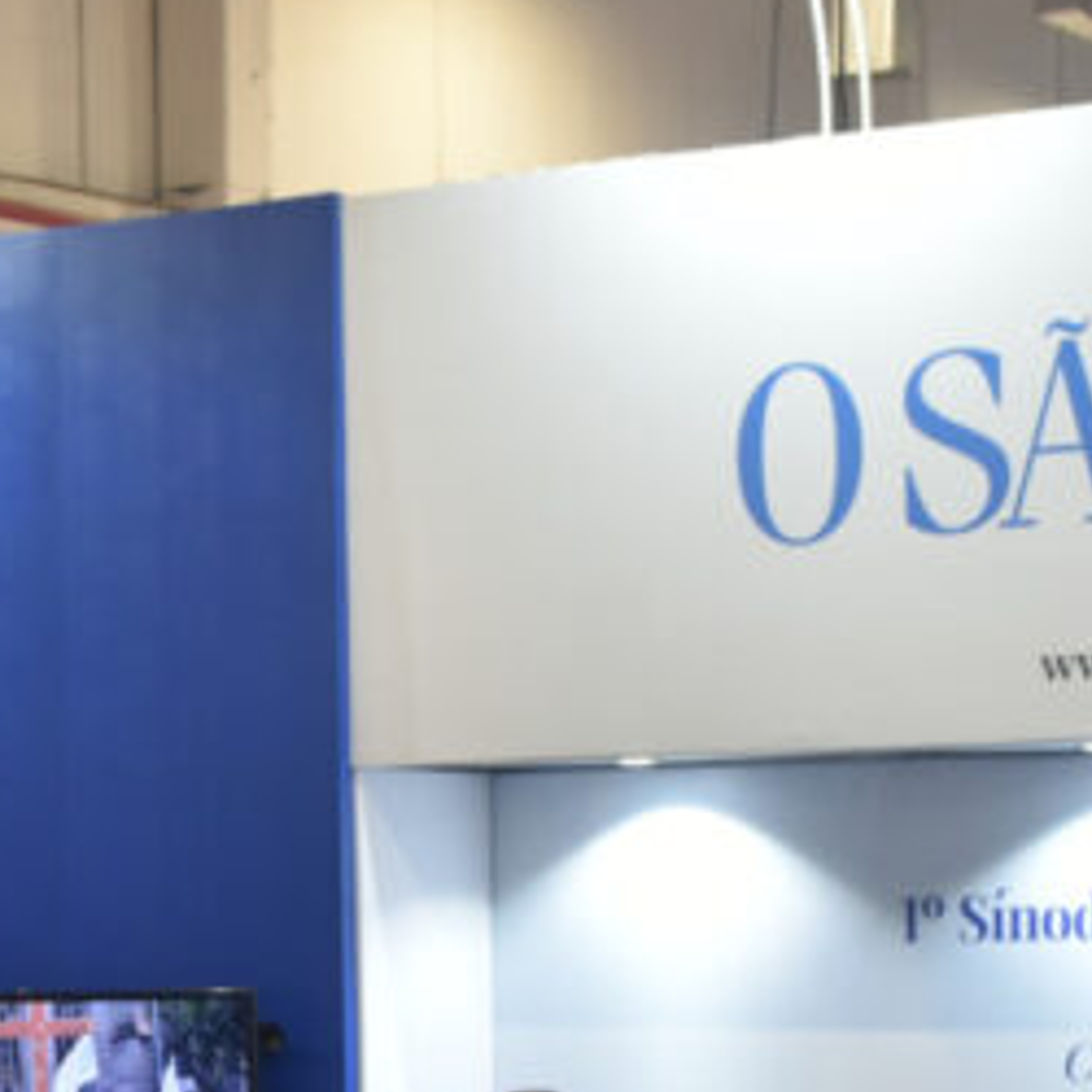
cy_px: 1291
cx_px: 153
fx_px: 4354
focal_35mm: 122
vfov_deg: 13.9
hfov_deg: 14.2
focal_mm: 35
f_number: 4
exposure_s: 1/100
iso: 1250
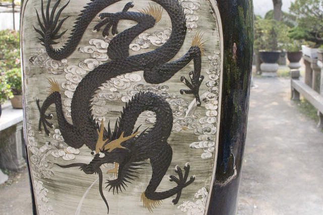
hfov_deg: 37.9
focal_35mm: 52
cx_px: 162
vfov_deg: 25.7
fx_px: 470
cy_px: 108
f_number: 5
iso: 5000
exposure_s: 1/2500
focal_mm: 35
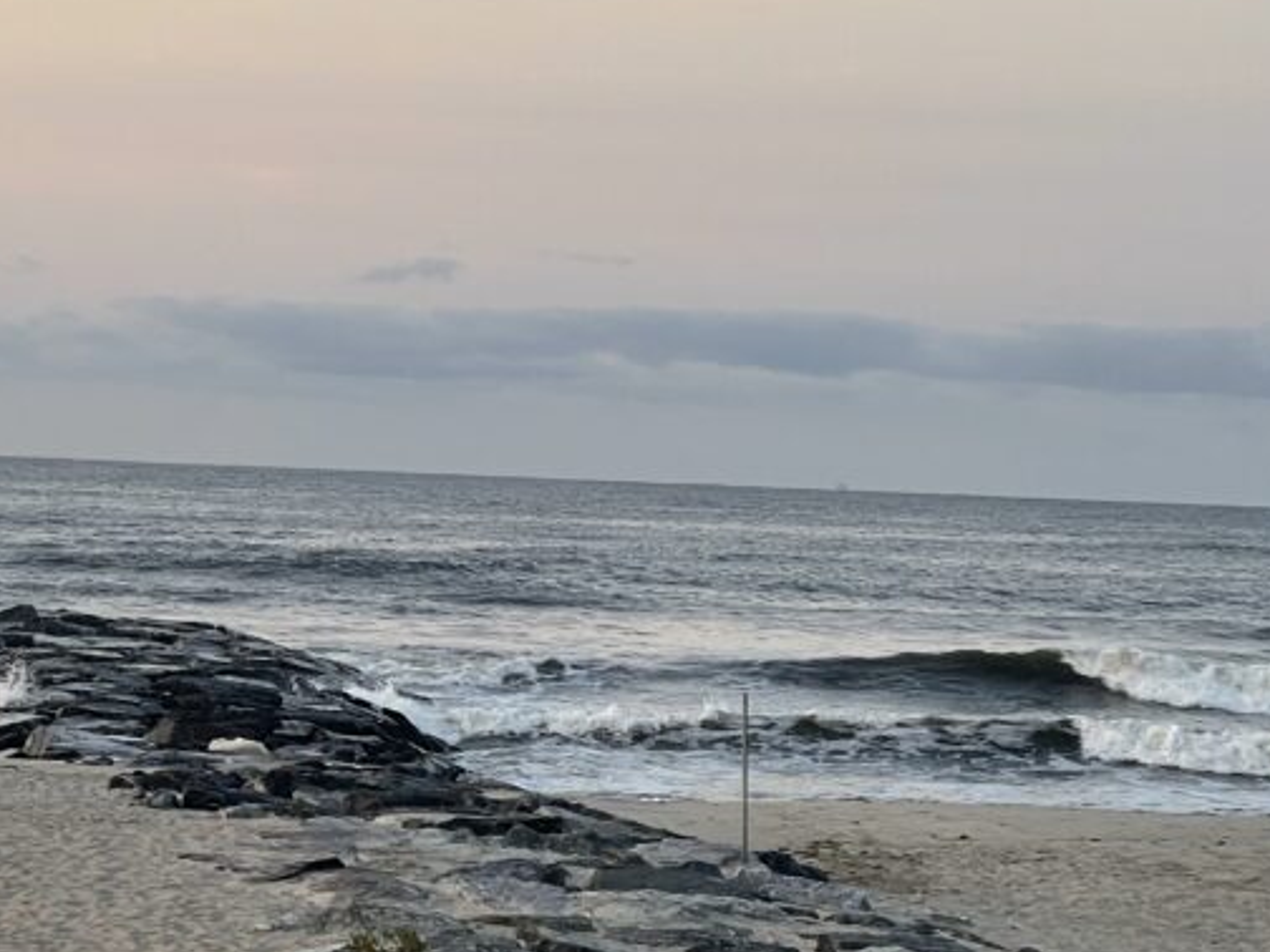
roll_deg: -2.2
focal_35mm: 130
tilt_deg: -0.1
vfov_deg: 11.4
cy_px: 567
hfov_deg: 15.0
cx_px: 93
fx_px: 4769
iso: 32
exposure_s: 1/99
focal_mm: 7.5
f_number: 2.2
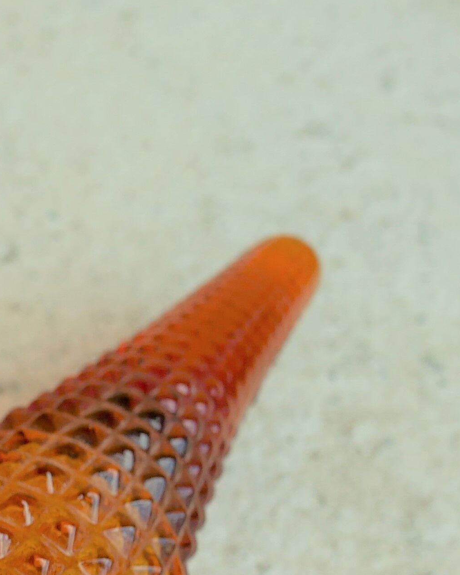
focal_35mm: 141
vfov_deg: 13.6
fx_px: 2399
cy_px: 495
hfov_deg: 10.2
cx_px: -443
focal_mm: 20
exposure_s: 1/400
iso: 200
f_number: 3.5
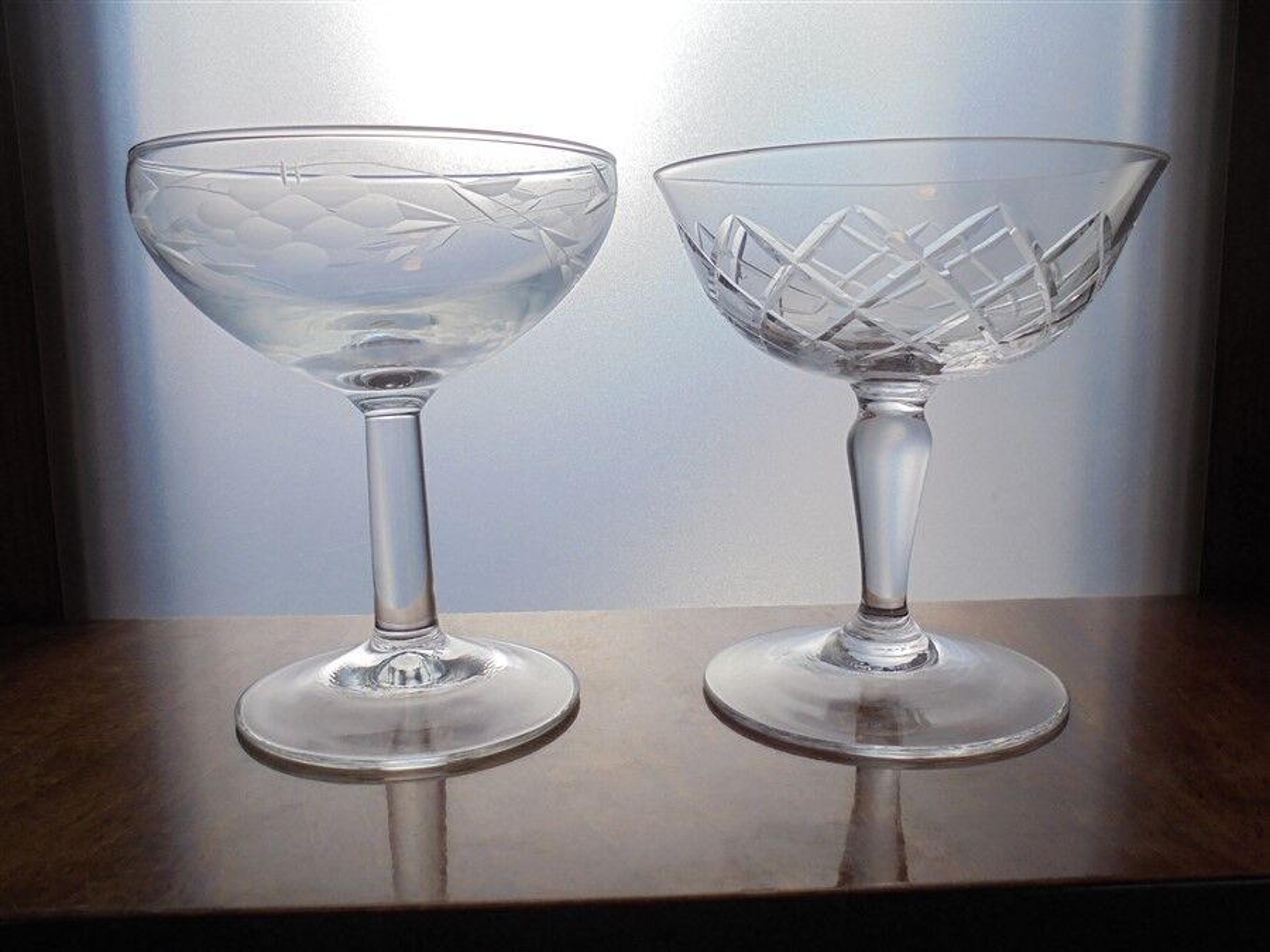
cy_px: 476
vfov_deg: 48.2
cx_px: 635
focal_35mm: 29
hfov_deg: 61.7
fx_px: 1064
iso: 100
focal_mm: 5.3
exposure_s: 1/80
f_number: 3.7
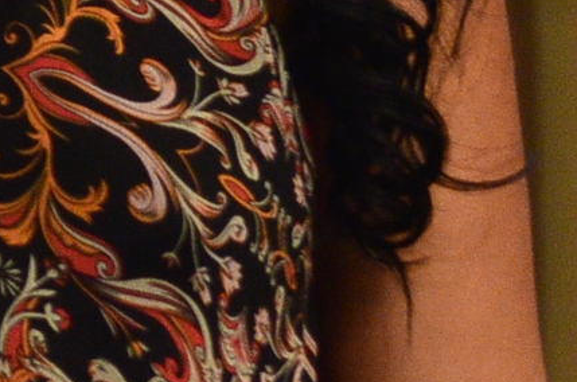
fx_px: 14471
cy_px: -227
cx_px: -950
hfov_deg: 2.3
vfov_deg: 1.5
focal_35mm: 905
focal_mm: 105
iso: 800
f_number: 4.5
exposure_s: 1/125
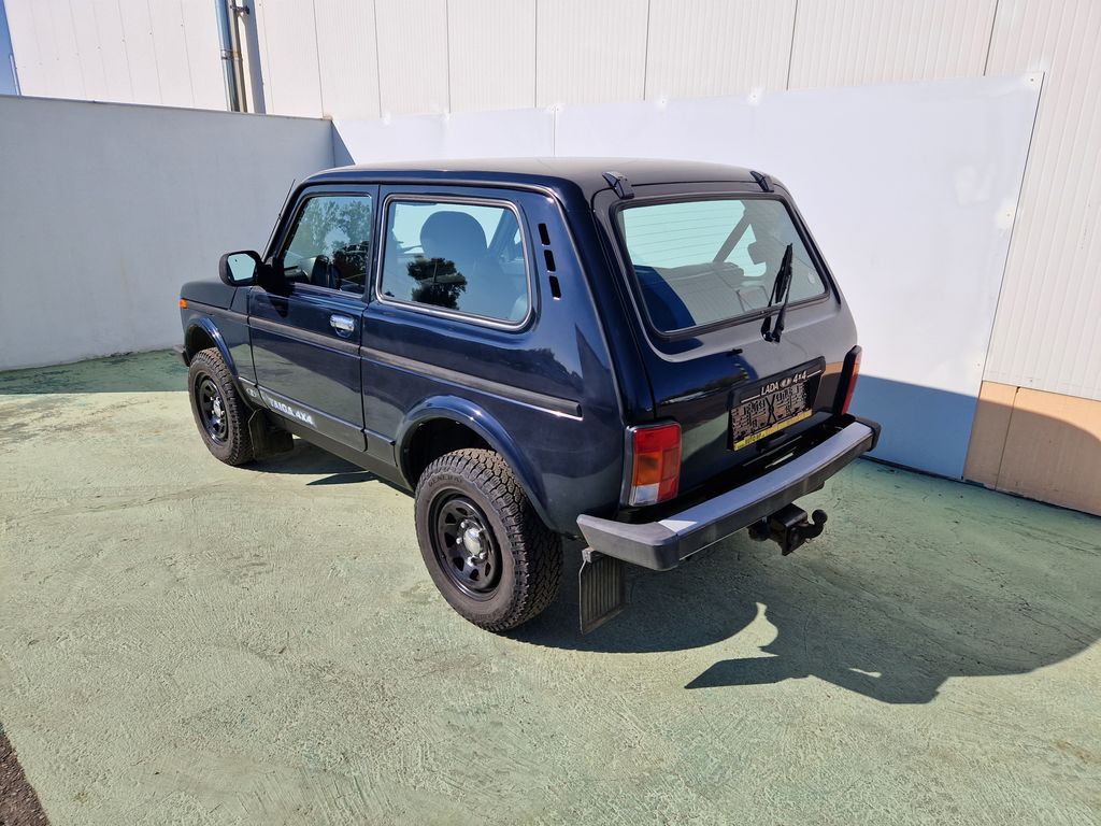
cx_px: 550
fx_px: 732
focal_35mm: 23
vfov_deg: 58.9
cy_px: 413
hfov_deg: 73.9
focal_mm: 5.4
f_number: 1.8
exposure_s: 1/2176
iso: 50
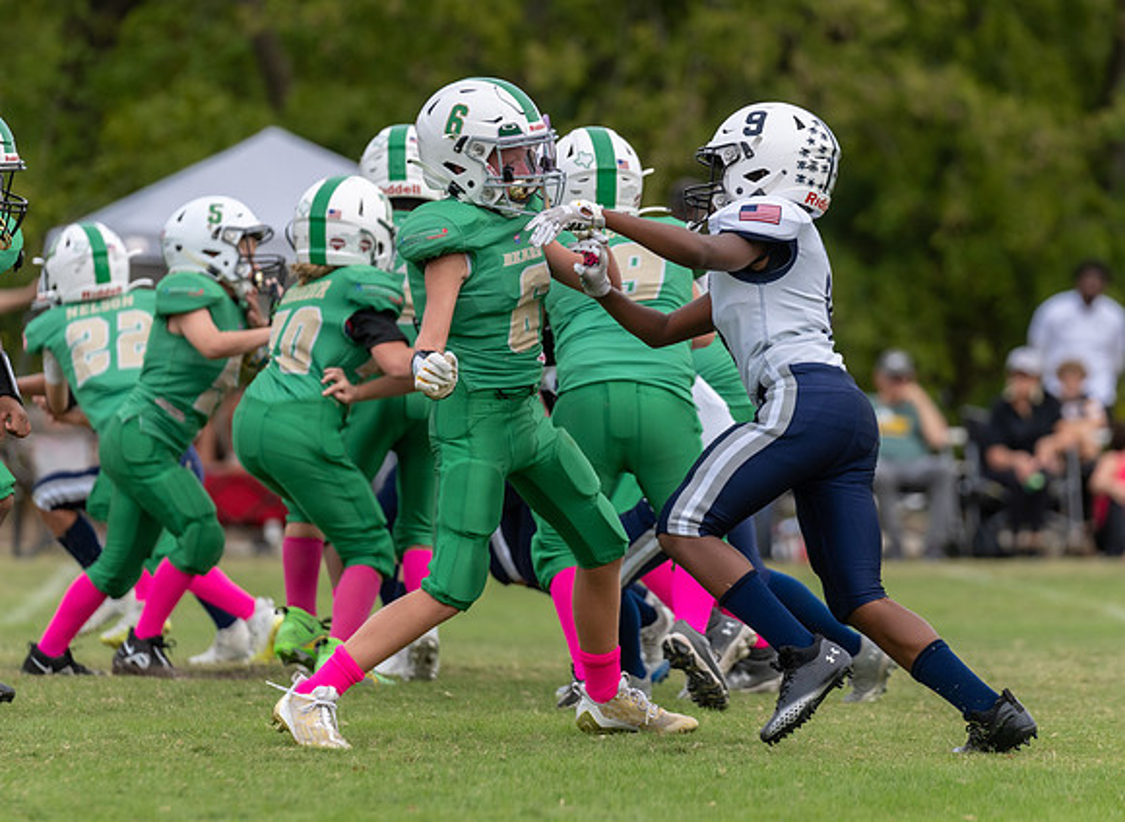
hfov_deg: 7.0
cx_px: 546
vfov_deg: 5.1
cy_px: 411
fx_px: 9236
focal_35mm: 287
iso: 200
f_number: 3.5
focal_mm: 200
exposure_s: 1/1250
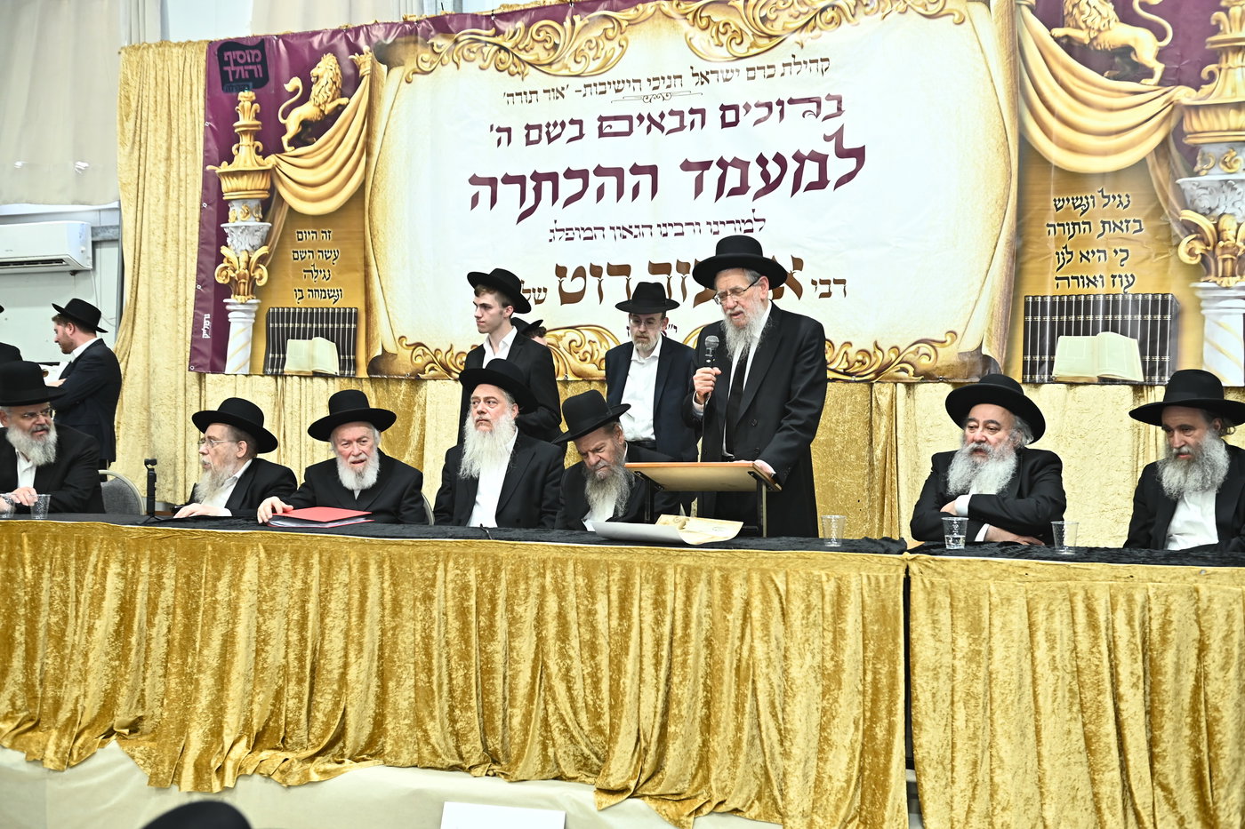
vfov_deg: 35.0
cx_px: 622
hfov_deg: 50.7
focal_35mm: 38
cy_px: 414
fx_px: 1314
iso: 1600
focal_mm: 38
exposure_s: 1/200
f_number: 4
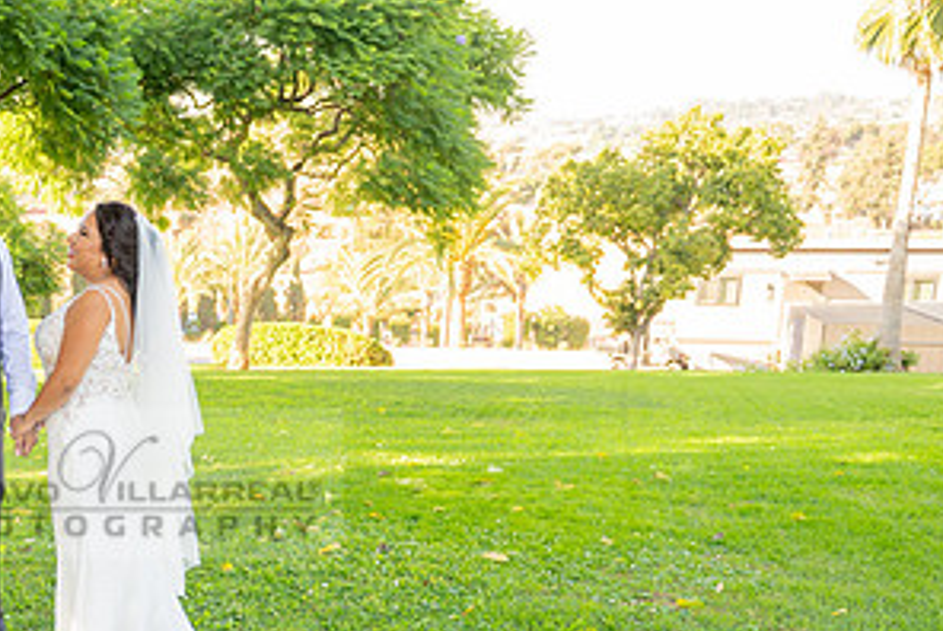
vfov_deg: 28.2
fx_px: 1232
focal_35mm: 47
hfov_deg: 38.6
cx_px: 73
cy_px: 483
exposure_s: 1/200
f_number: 3.5
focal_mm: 24
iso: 200
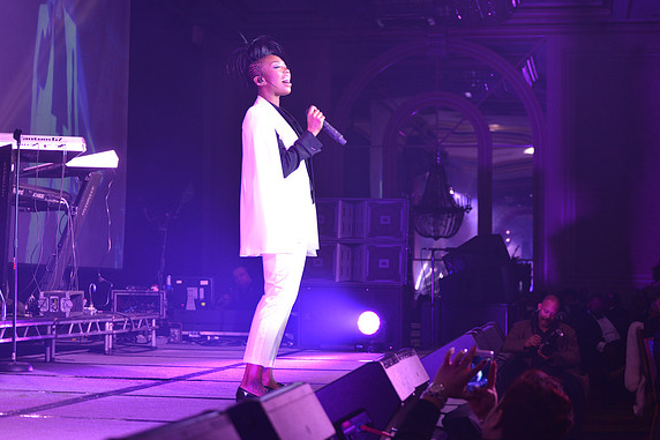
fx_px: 1301
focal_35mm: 71
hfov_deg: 28.5
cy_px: 220
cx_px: 333
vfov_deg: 19.2
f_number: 5
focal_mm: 70
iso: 1000
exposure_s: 1/125
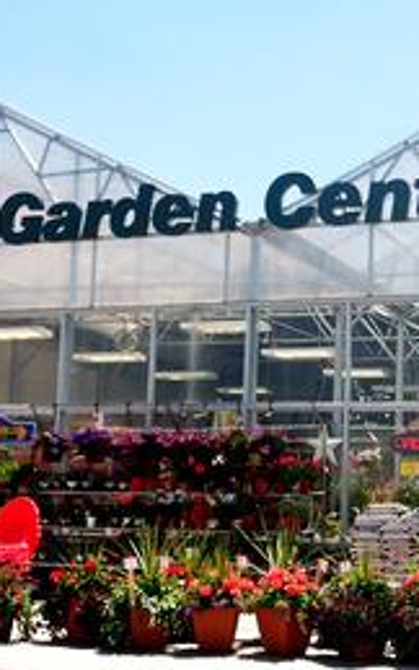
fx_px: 1223
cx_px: 345
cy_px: 339
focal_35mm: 67
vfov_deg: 30.6
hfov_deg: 19.2
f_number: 2.8
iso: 80
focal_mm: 3.85
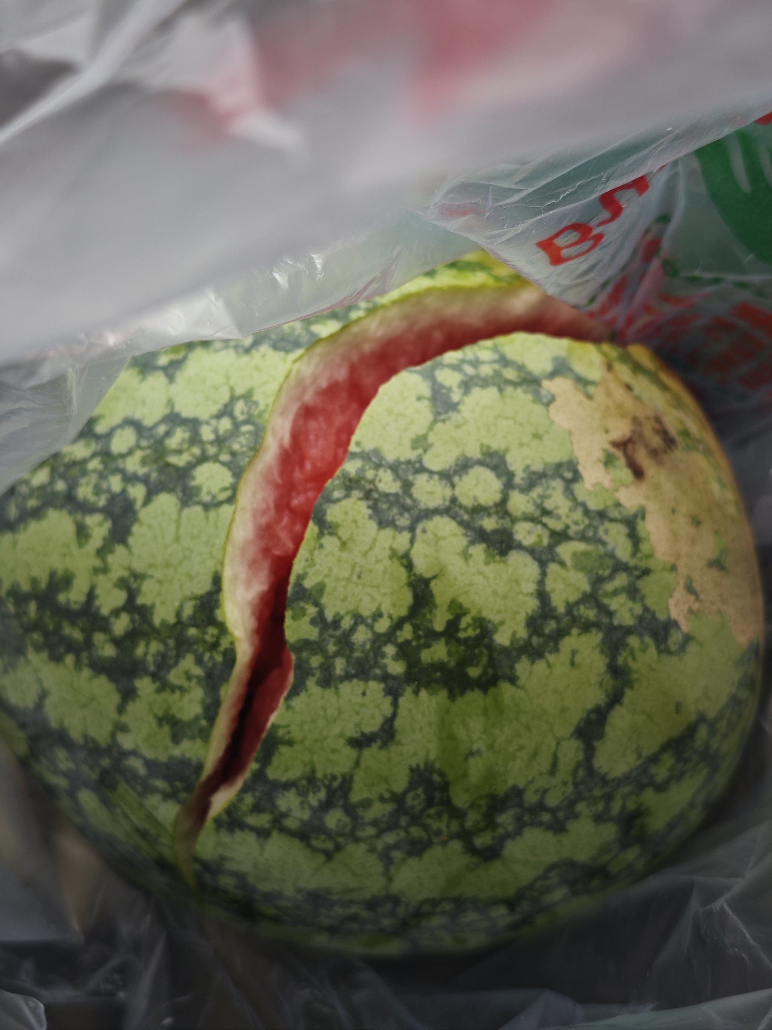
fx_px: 1368
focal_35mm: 46
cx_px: 386
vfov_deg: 41.2
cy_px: 515
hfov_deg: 31.5
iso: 160
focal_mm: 6.55
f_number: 1.6
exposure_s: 1/100
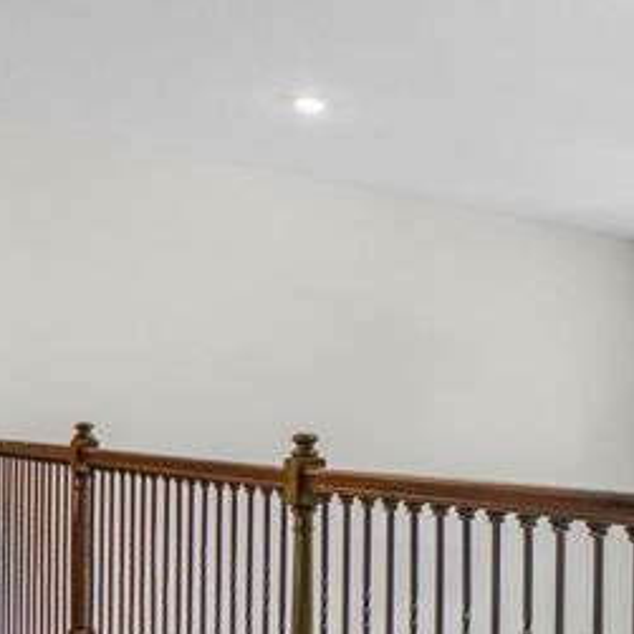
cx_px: 759
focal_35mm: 43
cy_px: 388
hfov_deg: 32.4
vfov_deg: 39.0
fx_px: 891
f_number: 2.5
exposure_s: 1/50
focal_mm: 12
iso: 640
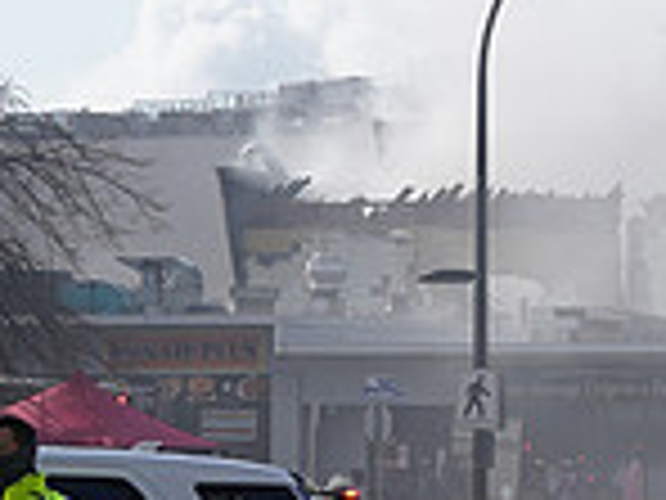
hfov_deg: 10.3
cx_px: 873
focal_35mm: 188
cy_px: 169
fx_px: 3617
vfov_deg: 7.9
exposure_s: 1/640
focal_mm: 50
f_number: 6.3
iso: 125
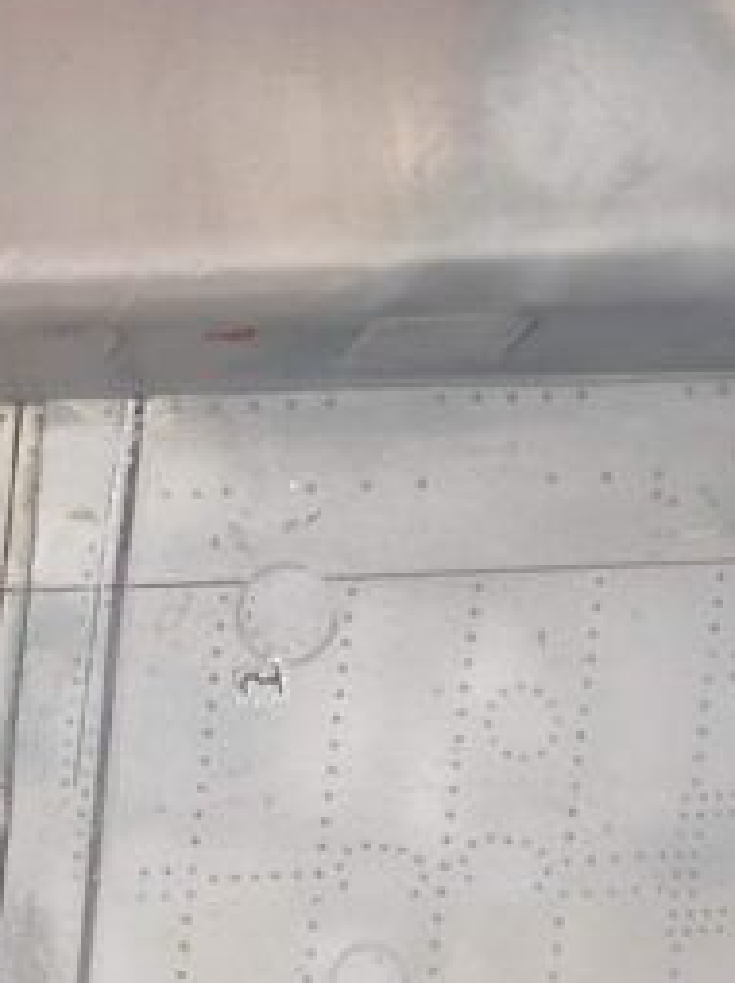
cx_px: 586
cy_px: 1331
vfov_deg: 21.7
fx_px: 2269
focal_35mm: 80
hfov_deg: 18.2
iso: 543
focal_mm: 4.77
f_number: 1.75
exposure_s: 1/100
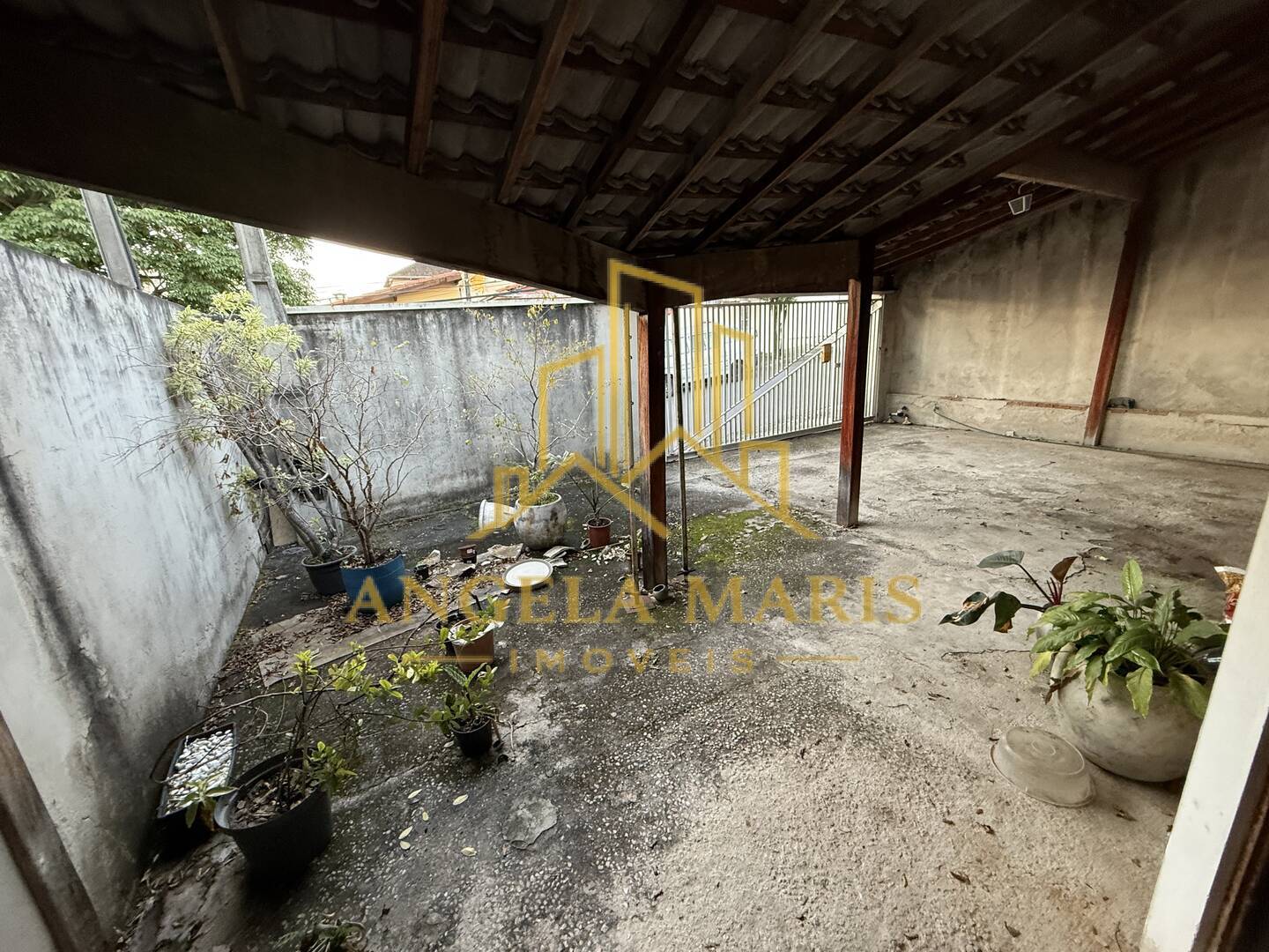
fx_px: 513
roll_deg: +2.9
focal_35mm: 14
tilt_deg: -15.5
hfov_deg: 102.1
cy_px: 476
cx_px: 634
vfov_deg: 85.7
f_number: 2.2
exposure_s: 1/60
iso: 250
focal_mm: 2.22
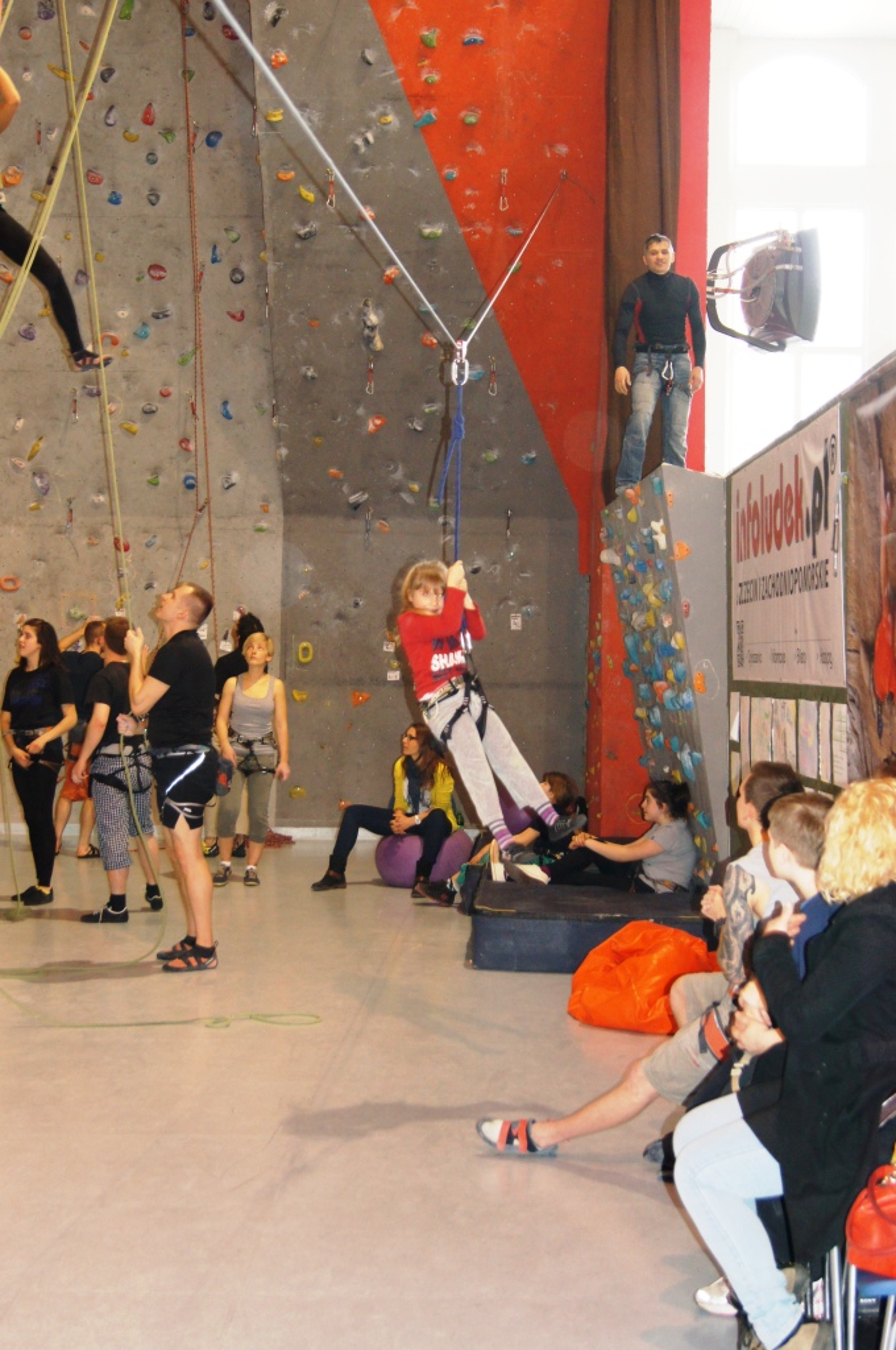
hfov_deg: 25.7
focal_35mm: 52
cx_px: 448
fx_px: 1965
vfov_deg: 37.9
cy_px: 675
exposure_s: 1/60
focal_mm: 35
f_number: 5
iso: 1000
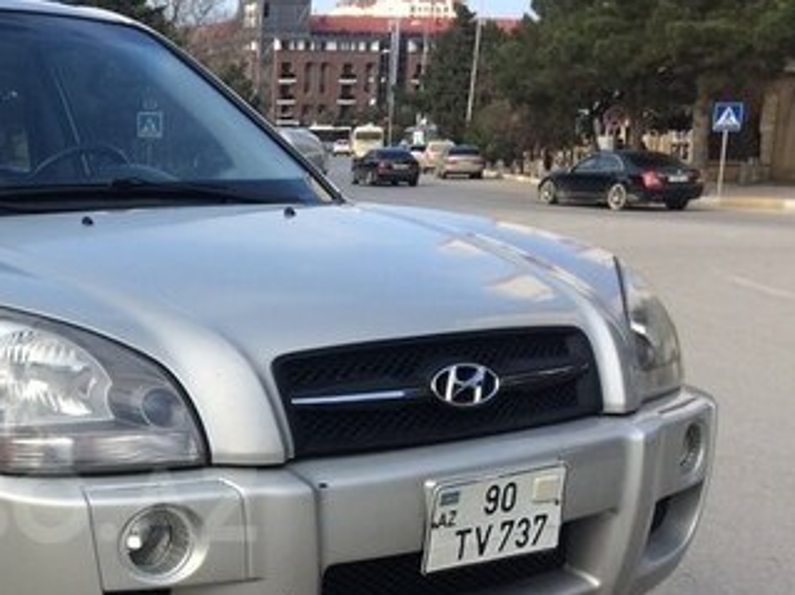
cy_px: 504
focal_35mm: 60
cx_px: 2
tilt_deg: -15.5
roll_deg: +1.9
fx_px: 1377
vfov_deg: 23.9
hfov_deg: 30.0
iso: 32
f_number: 2.2
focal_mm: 4.15
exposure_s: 1/1080
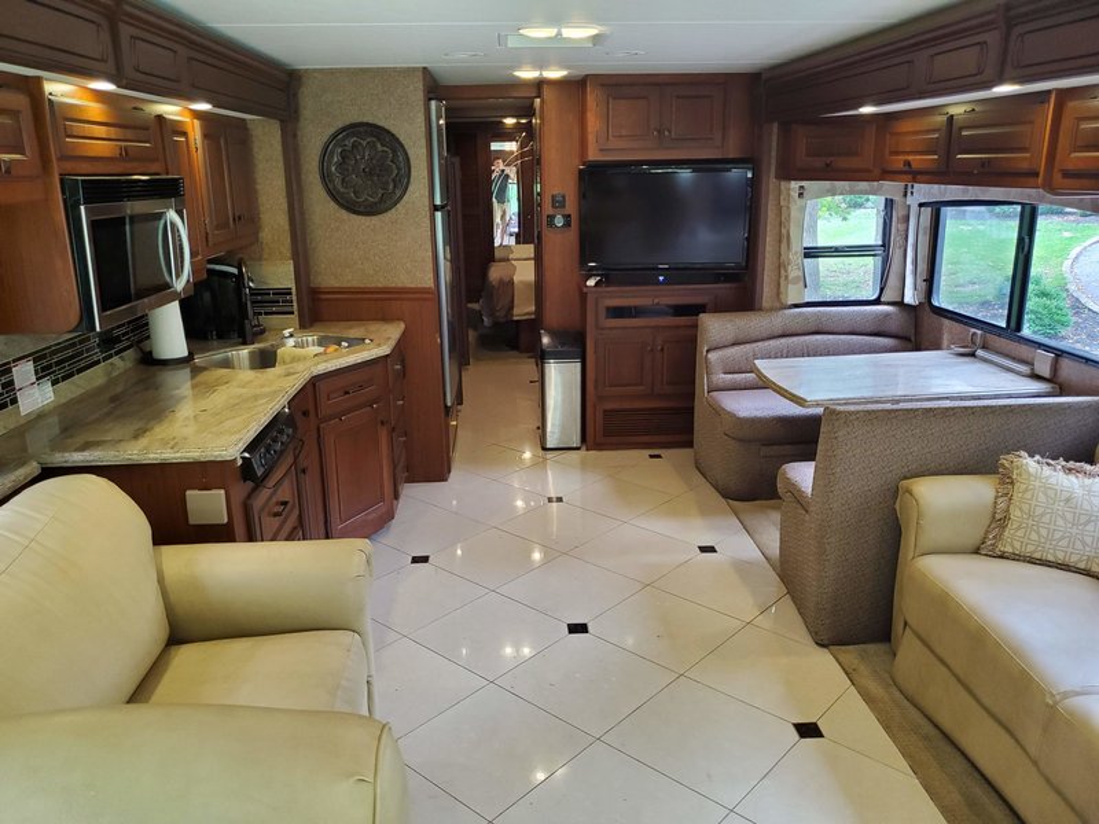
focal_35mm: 26
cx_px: 550
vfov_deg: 53.1
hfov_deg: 67.3
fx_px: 825
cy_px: 412
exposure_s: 1/39
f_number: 1.5
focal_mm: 4.3
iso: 320
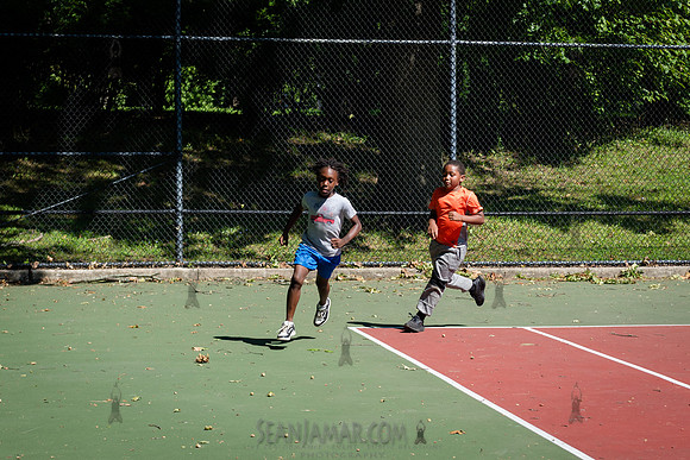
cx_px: 355
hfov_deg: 21.2
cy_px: 231
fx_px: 1846
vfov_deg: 14.2
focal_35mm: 96
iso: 200
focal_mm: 60
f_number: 3.5
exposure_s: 1/1250
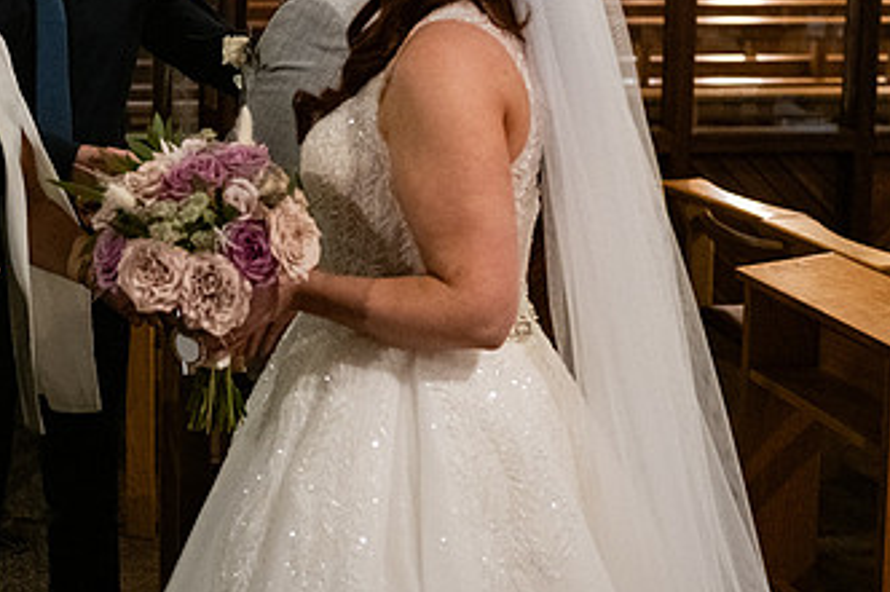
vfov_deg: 16.1
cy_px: 114
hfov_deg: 23.9
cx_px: 188
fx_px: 2076
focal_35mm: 84
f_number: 3.5
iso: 2500
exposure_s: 1/160
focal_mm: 48
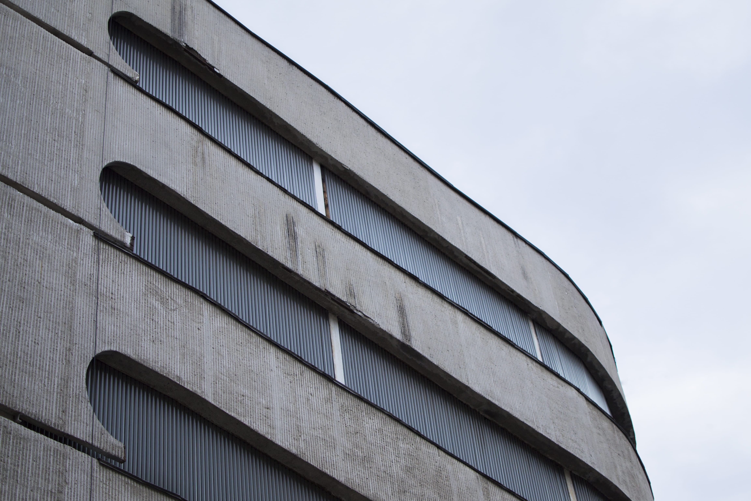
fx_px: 1095
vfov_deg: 25.8
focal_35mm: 52
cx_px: 376
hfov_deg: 37.9
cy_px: 250
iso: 100
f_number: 2
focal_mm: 35
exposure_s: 1/1600
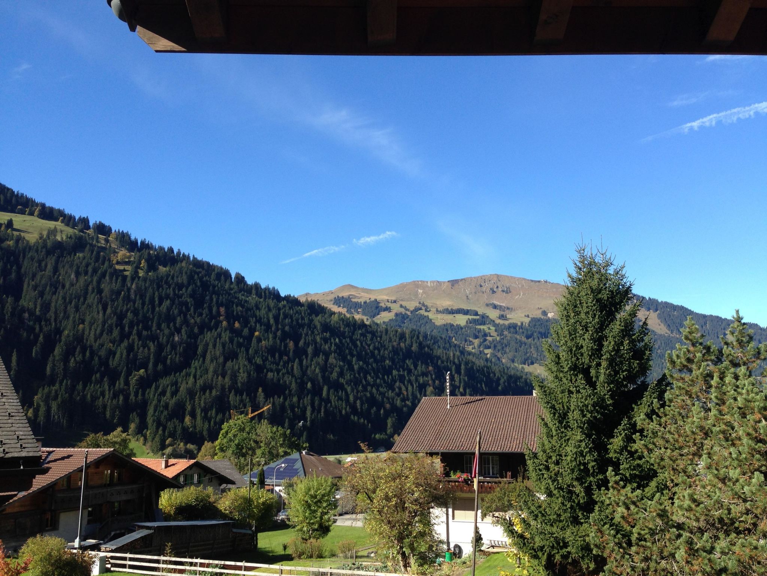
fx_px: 731
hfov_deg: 55.4
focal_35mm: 33
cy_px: 288
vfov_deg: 42.9
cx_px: 384
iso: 50
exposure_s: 1/775
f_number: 2.4
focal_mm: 4.12
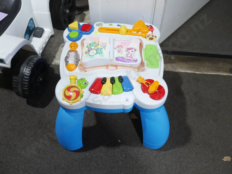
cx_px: 116
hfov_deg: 46.8
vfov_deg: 36.0
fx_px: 268
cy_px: 87
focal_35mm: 40
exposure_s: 1/60
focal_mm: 20
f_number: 5
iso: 320
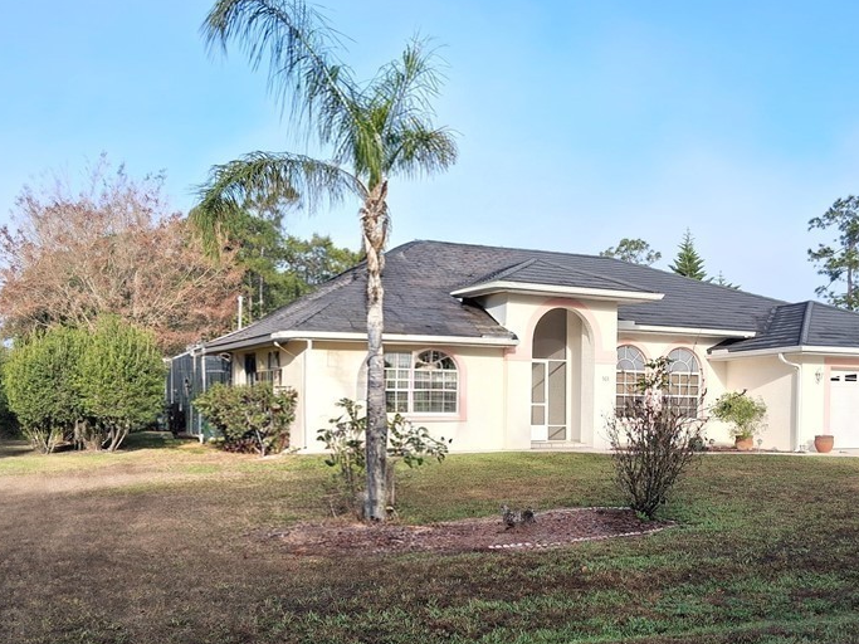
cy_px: 436
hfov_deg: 47.5
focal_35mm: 39
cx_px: 531
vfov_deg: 36.4
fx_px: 968
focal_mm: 3.98
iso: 25
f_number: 1.8
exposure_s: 1/438
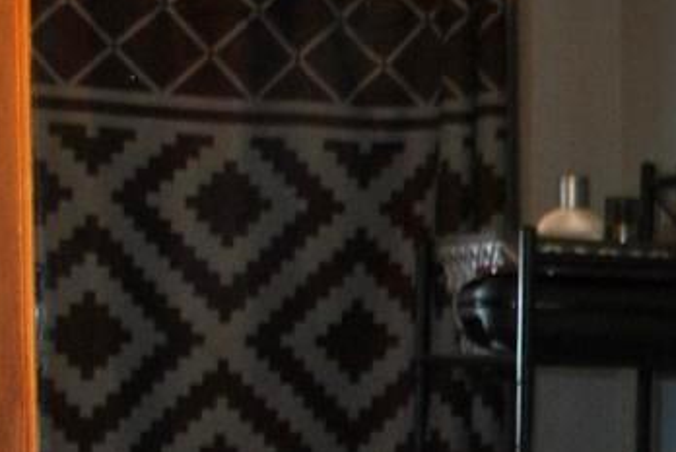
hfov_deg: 8.5
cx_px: 1834
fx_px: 3986
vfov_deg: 6.3
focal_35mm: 212
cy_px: 877
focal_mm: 24
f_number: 4
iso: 180
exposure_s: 1/125
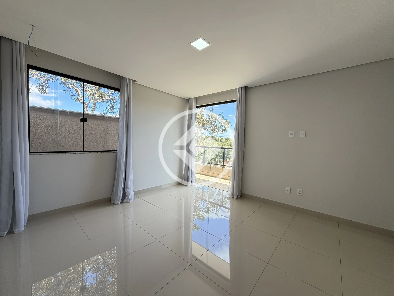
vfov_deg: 85.7
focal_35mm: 14
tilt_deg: -0.3
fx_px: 159
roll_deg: -0.3
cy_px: 148
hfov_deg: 102.1
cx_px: 197
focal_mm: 2.22
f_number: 2.2
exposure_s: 1/165
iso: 50
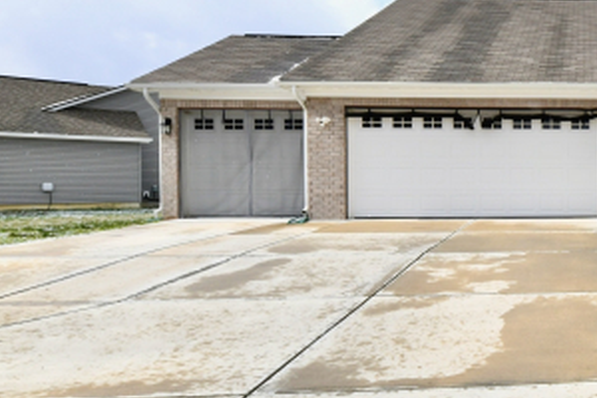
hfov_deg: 44.5
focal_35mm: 35
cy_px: 211
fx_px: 580
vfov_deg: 37.8
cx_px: 623
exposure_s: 1/640
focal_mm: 14
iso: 640
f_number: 13
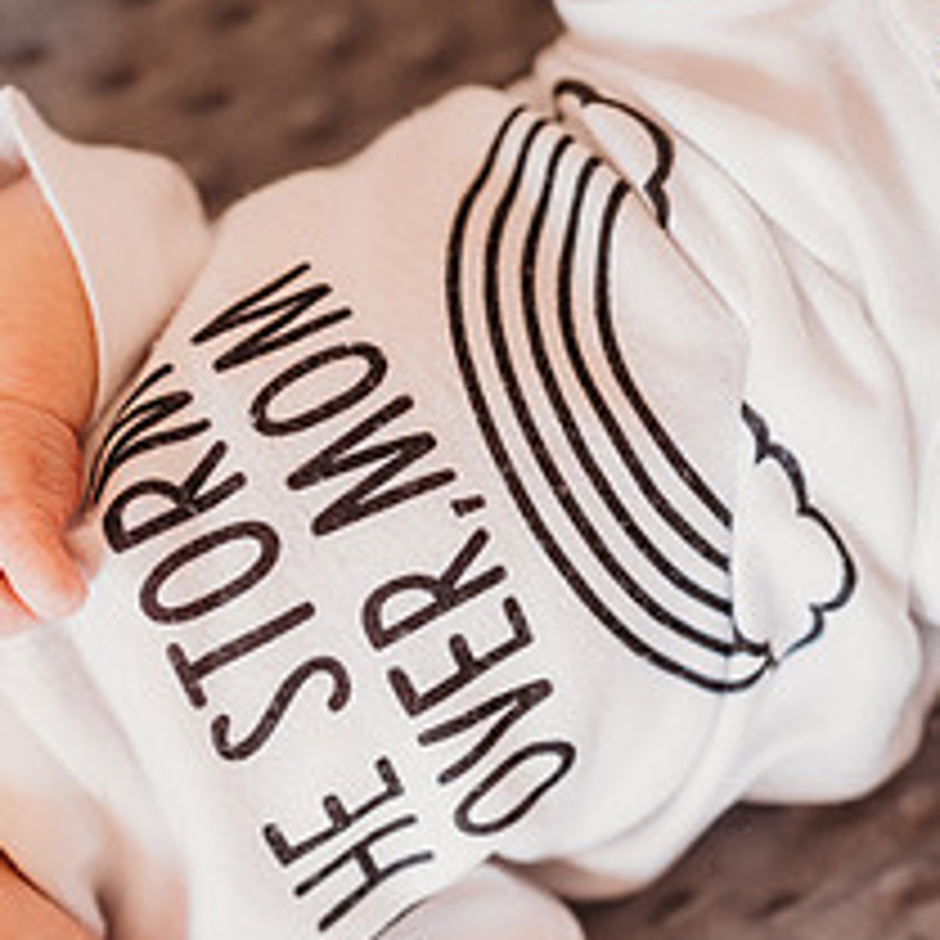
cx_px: 315
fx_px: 1352
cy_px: 702
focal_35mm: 44
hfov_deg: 37.9
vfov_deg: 37.4
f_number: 2.2
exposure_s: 1/160
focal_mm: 24
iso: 800
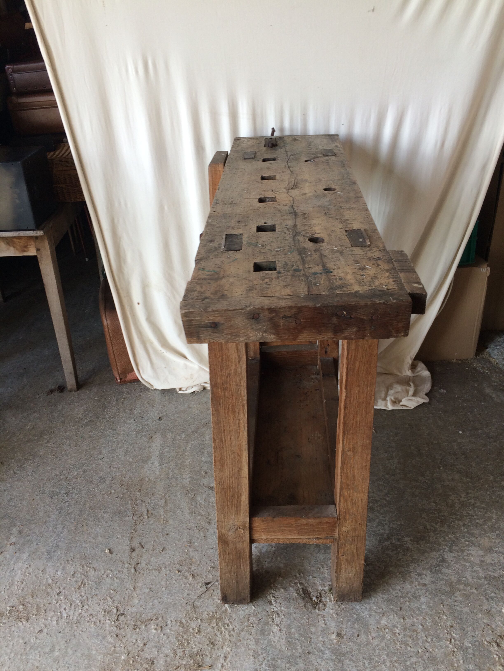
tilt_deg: -32.6
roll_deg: +1.8
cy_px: 336
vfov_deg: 61.7
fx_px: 563
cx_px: 252
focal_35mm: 29
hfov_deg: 48.2
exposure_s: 1/50
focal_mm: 4.15
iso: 40
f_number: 2.2
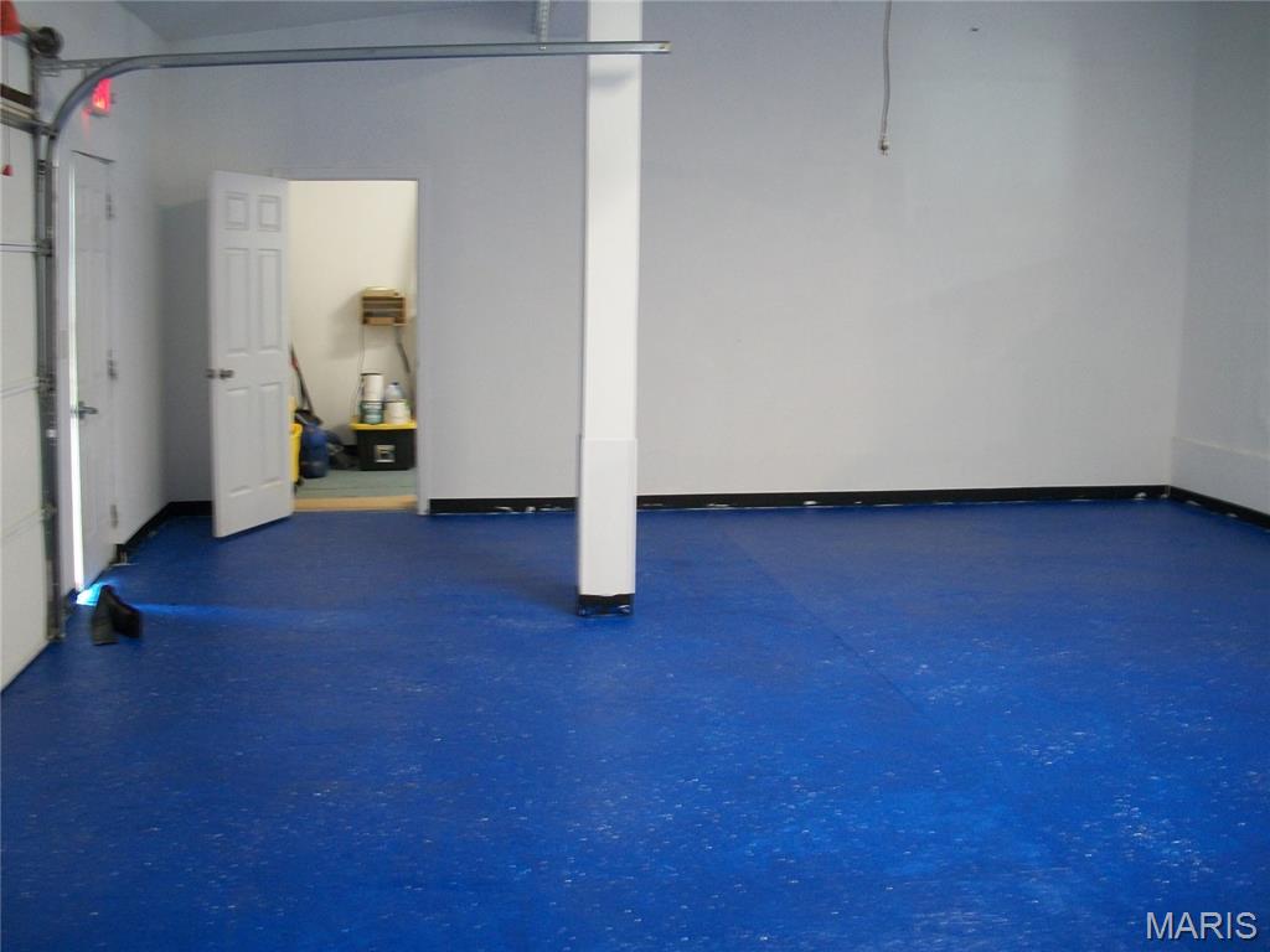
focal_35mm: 35
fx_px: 1284
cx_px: 635
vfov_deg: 40.7
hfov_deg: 52.6
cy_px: 476
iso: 216
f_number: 3.1
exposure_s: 1/6
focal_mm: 6.3
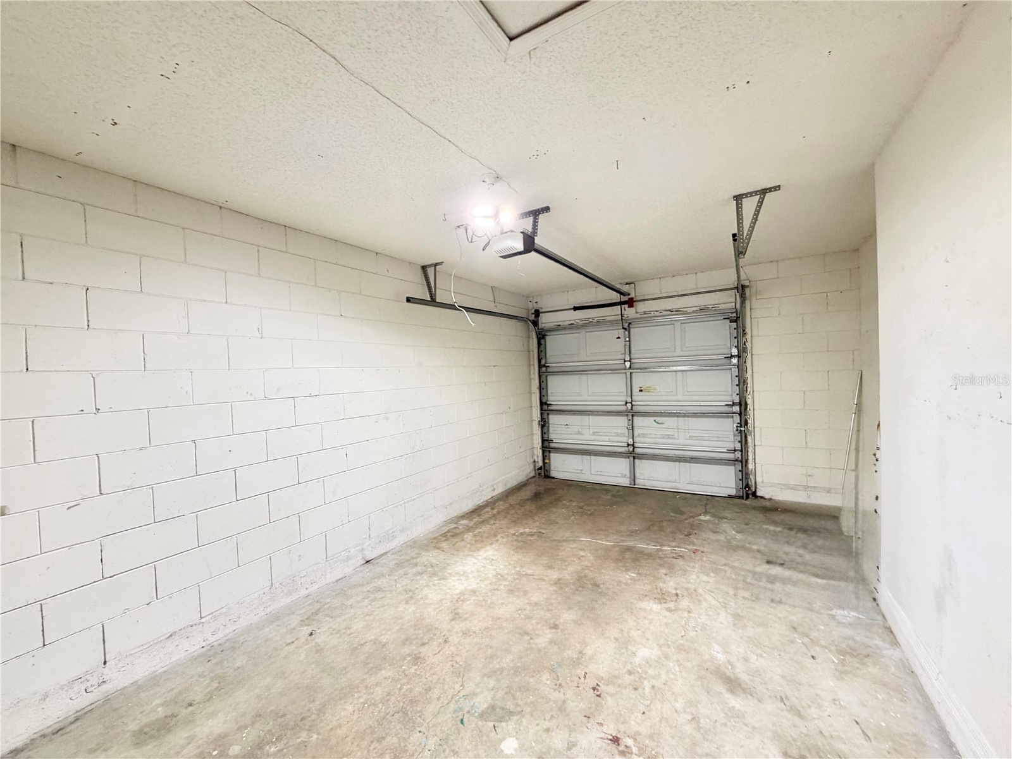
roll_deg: +3.4
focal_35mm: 14
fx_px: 409
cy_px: 380
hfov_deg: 102.1
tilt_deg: +0.2
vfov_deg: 85.7
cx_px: 506
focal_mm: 2.22
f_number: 2.2
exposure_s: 1/60
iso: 200
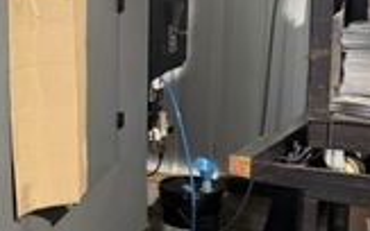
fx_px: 787
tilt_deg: -10.8
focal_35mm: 78
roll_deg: +1.8
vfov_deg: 16.7
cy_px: 111
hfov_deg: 24.8
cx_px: -28
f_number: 1.78
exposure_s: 1/62
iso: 125
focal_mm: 6.76
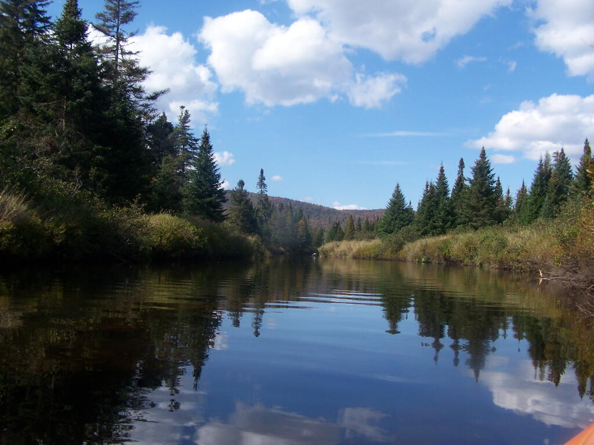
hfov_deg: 49.0
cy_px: 222
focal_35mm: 38
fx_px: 652
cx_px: 297
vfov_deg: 37.7
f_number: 4
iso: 80
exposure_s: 1/640
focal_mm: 6.3
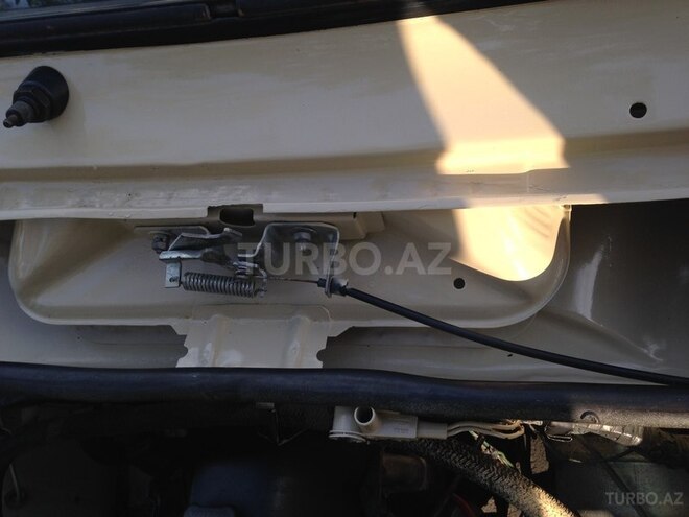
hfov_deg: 55.4
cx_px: 344
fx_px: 657
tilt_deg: -67.3
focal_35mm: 33
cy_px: 258
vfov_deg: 42.9
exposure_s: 1/354
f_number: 2.4
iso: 50
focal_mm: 4.12
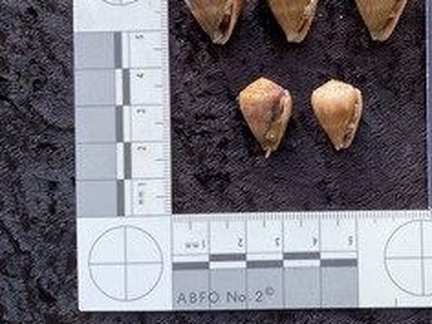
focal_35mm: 43
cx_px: 319
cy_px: 118
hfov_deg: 42.6
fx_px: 537
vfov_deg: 33.4
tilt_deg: -89.5
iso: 50
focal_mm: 3
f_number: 1.8
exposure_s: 1/120
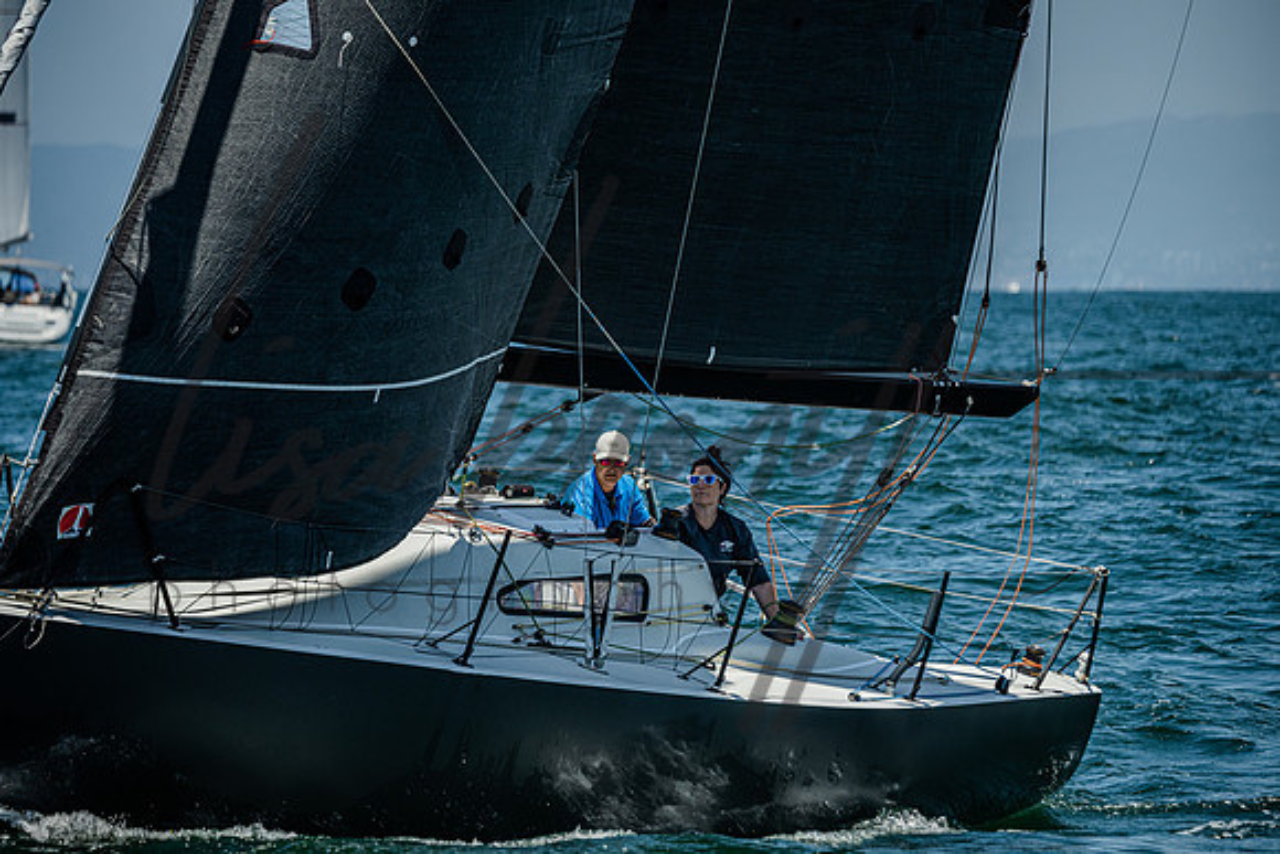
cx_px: 640
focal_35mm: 248
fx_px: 8811
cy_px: 427
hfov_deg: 8.3
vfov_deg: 5.5
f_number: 5.6
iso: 320
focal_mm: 240
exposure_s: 1/800
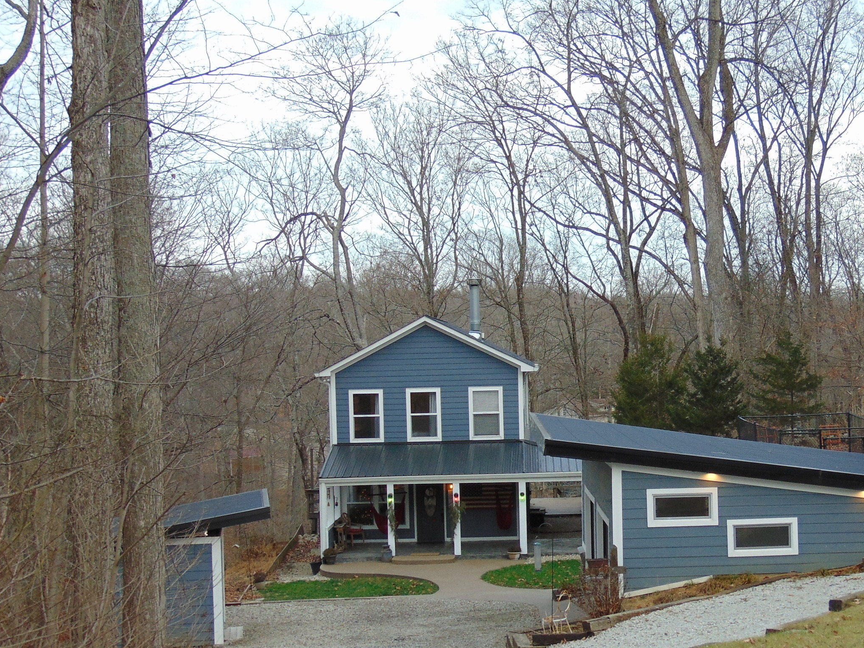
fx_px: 1572
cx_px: 548
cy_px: 445
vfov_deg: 23.2
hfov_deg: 30.6
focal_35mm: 63
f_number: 3.3
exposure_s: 1/100
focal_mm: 7.6
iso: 80
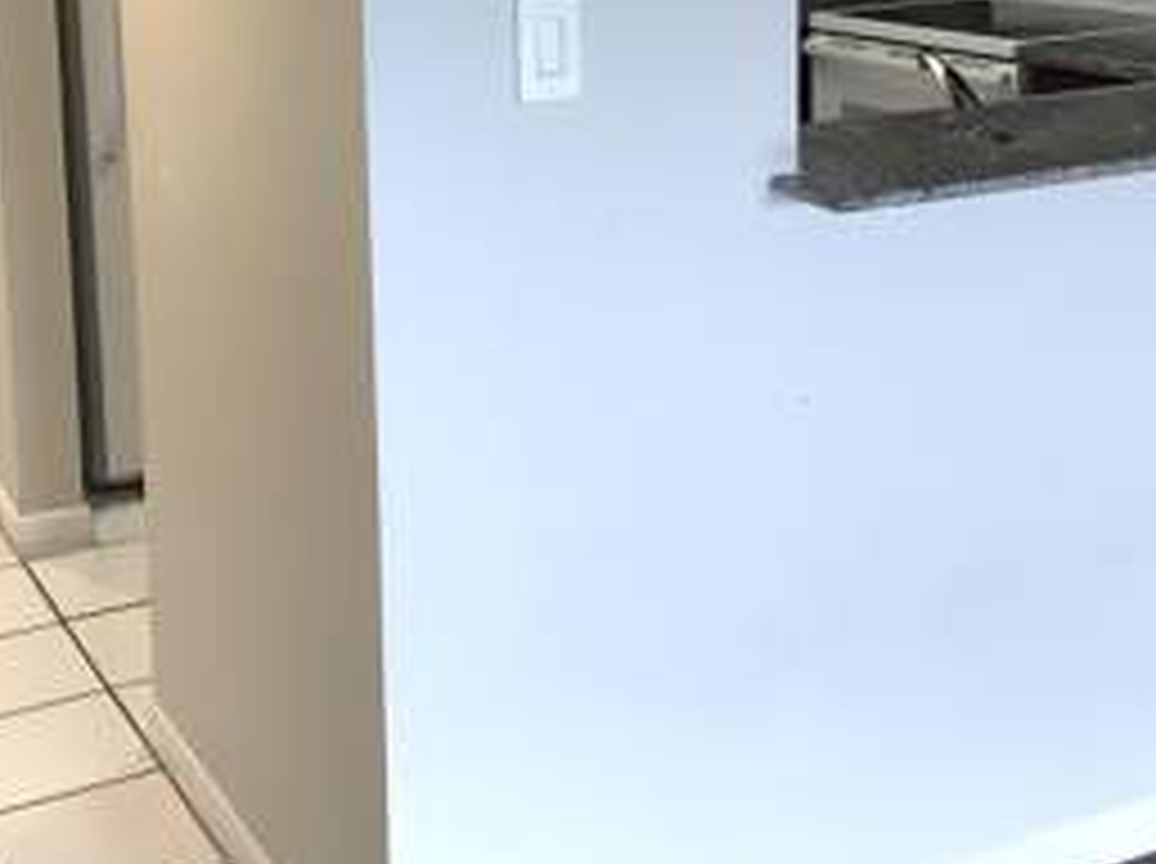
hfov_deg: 33.1
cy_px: 74
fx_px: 1934
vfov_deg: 24.4
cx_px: 450
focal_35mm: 58
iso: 64
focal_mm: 3.3
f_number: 2.4
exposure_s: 1/60
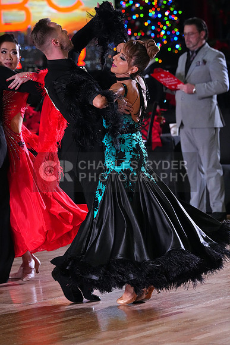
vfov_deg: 10.3
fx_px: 1915
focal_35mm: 200
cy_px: 172
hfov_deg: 6.9
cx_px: 115
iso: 10000
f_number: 5.6
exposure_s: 1/400
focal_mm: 200
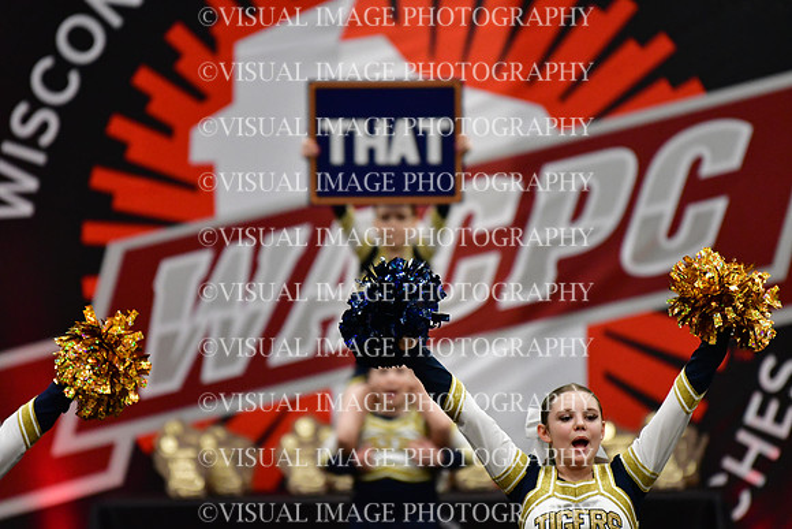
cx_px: 396
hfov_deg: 6.9
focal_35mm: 300
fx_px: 6601
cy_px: 264
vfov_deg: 4.6
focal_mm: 200
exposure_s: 1/800
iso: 4000
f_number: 2.8
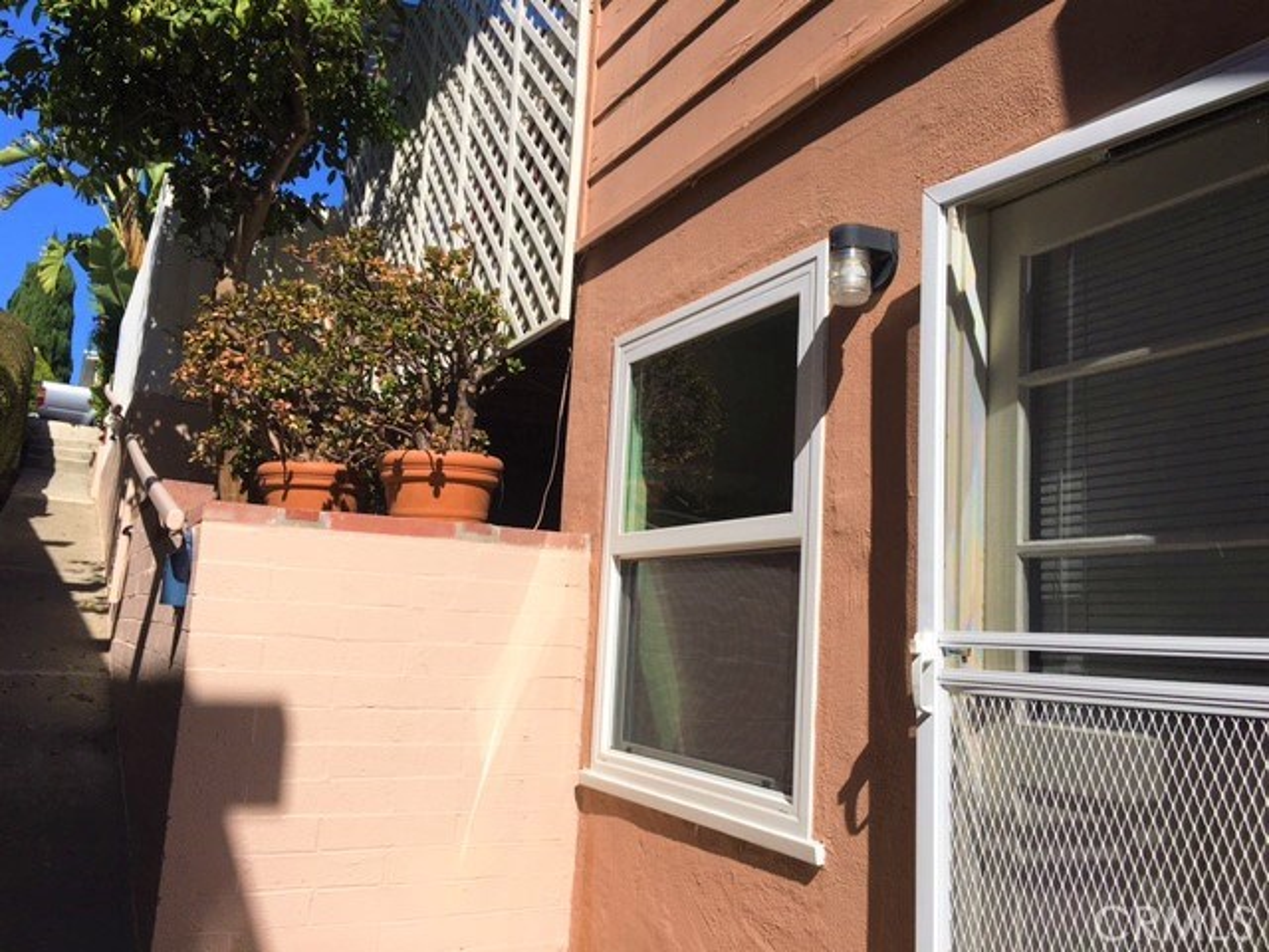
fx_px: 1063
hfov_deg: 61.7
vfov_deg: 48.2
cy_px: 476
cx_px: 634
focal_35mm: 29
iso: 25
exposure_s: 1/2959
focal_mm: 4.15
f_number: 2.2
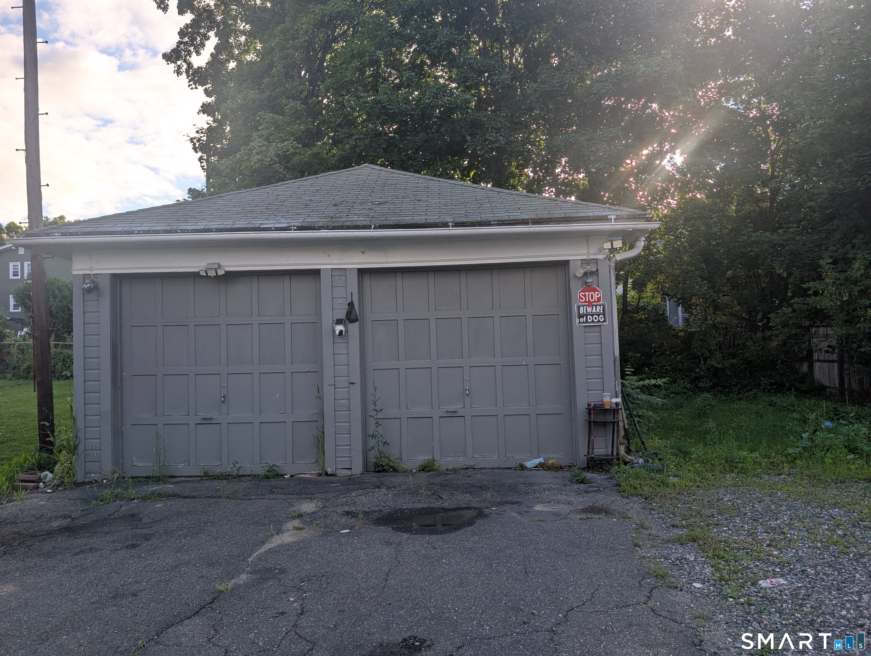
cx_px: 436
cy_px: 328
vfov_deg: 56.9
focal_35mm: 24
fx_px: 605
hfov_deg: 71.5
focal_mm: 6.9
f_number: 1.68
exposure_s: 1/298
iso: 17
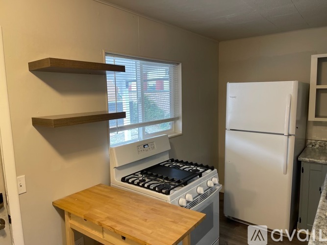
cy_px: 122
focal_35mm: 25
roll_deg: +1.4
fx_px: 236
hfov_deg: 69.4
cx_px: 164
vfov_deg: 54.9
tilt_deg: -7.8
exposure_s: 1/60
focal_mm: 5.1
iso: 80
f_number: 1.6
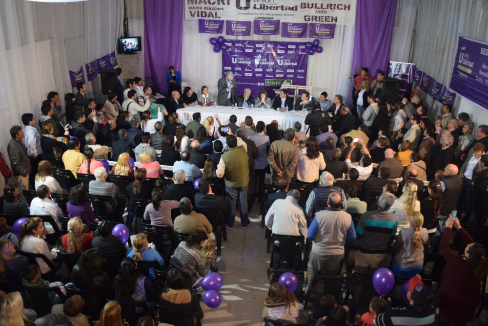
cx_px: 244
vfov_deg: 40.0
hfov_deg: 57.2
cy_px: 163
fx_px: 447
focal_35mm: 33
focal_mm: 22
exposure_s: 1/25
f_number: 3.8
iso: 1600
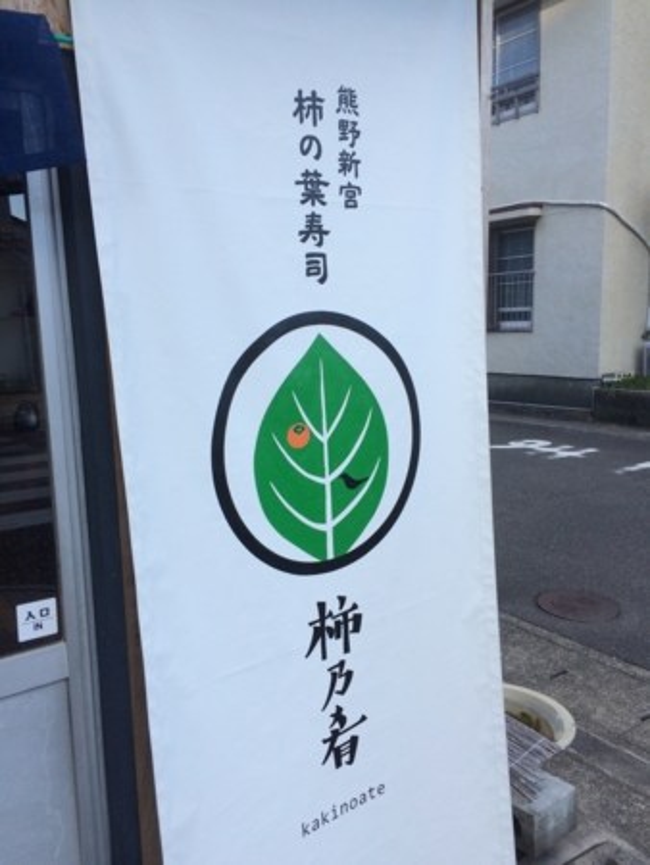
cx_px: 325
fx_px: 725
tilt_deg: -9.1
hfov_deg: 48.3
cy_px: 432
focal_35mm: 29
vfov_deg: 61.6
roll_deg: +2.0
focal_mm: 4.15
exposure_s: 1/533
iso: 32
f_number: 2.2
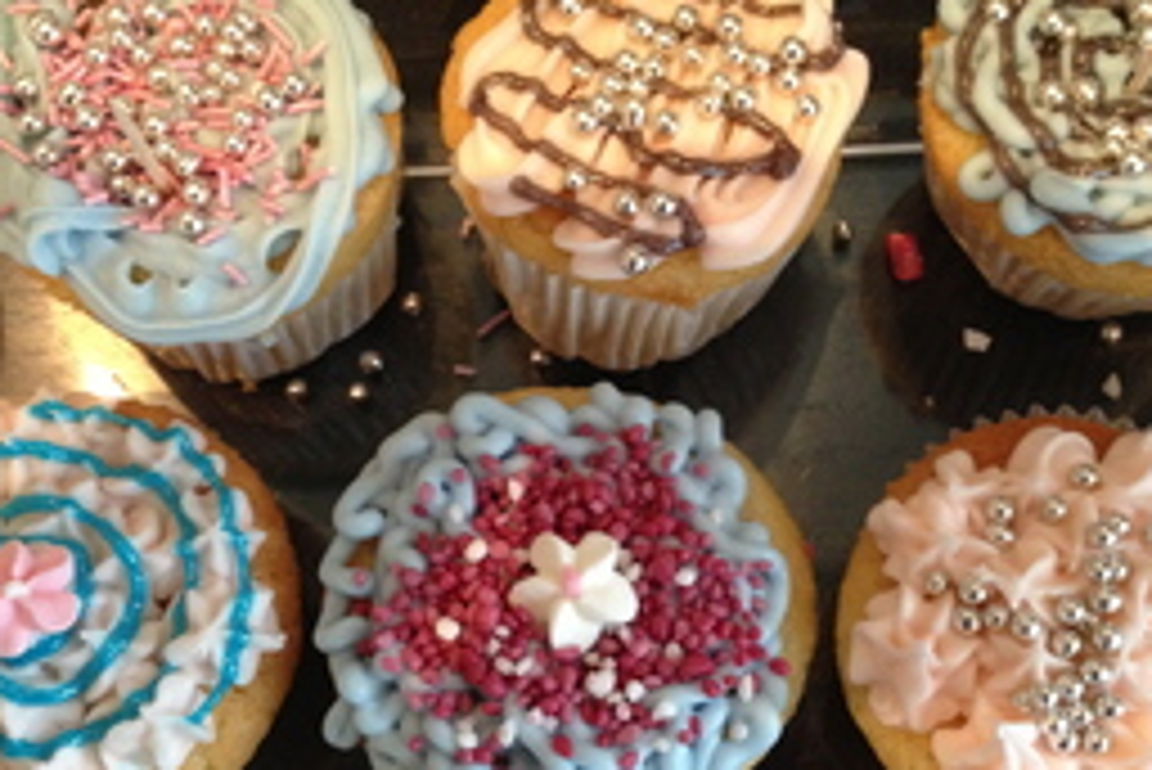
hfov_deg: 41.1
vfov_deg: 28.1
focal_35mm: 48
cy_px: 453
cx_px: 630
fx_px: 1537
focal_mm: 4.13
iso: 400
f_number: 2.4
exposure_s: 1/20
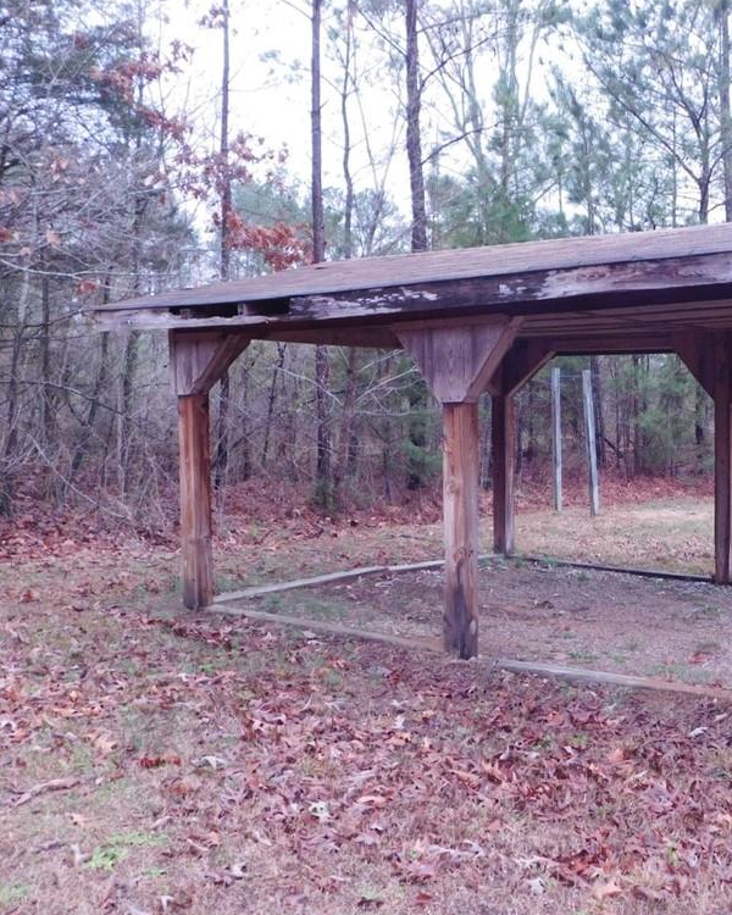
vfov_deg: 45.8
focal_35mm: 40
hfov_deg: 36.0
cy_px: 456
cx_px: 597
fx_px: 1083
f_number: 3.2
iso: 180
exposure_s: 1/30
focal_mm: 5.3
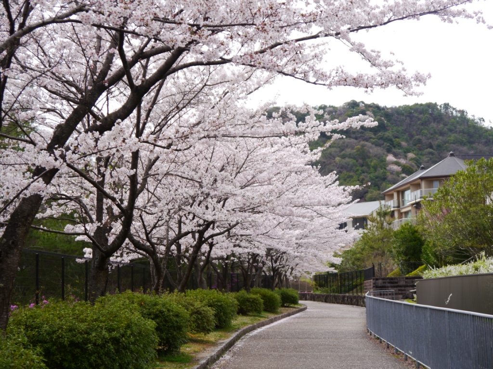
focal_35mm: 74
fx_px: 1054
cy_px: 184
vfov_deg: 19.9
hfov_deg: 26.3
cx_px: 246
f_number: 5.4
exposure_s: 1/100
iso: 160
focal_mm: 37
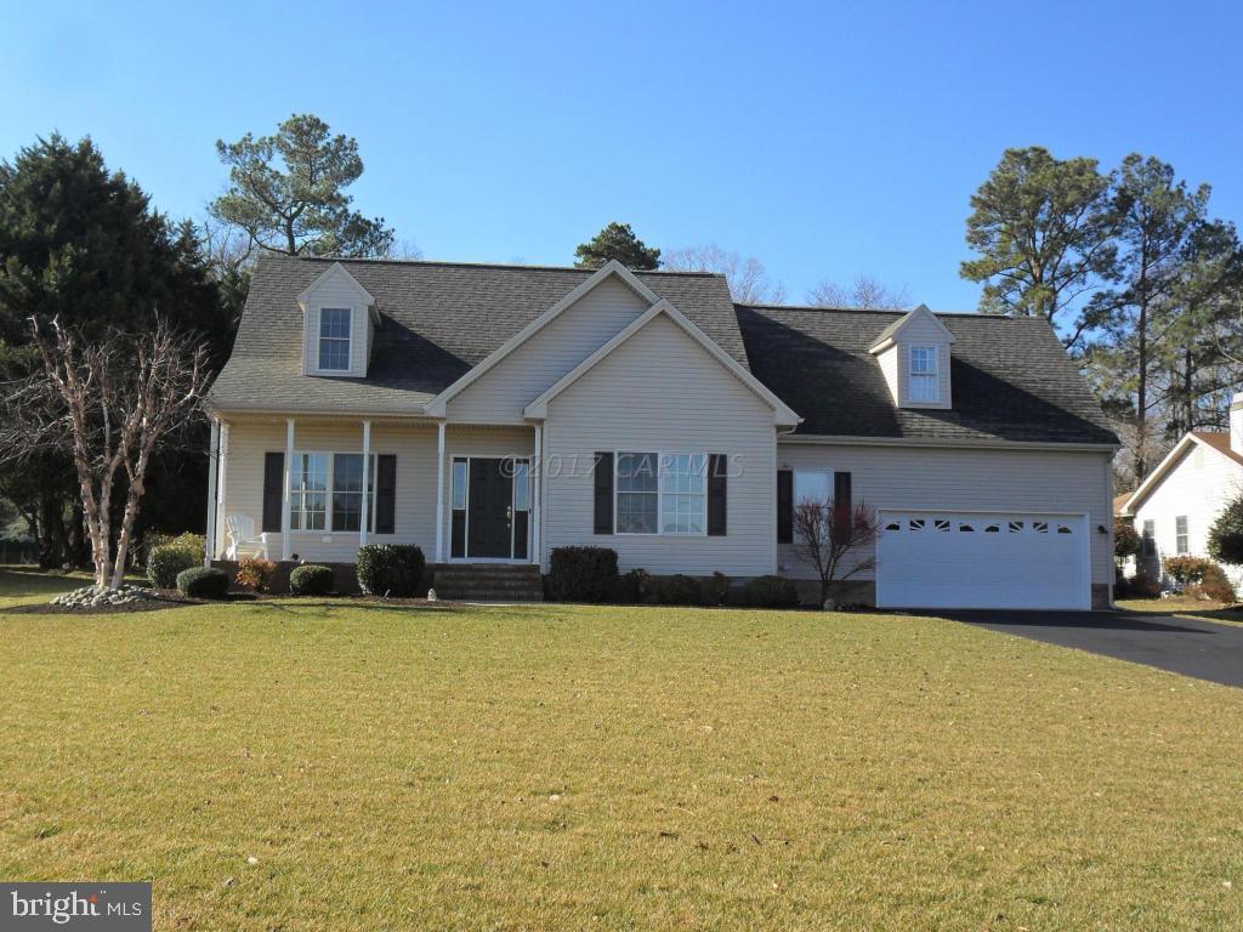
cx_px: 622
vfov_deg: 38.7
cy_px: 466
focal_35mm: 37
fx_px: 1329
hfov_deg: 50.1
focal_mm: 6.6
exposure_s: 1/500
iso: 100
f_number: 4
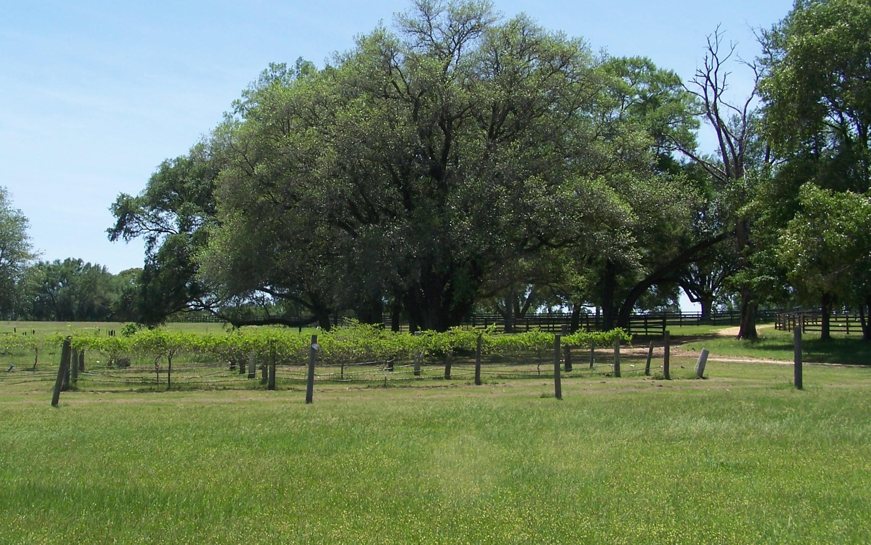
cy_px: 212
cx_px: 383
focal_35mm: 48
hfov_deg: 41.8
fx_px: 1139
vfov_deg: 26.8
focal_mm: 6.7
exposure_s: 1/640
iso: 80
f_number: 4
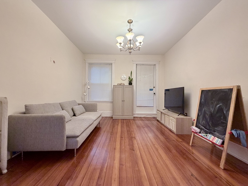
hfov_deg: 102.1
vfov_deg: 85.7
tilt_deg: +0.6
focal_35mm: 14
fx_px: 100
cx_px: 124
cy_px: 93
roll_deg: -1.2
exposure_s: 1/60
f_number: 2.2
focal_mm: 2.22
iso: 200
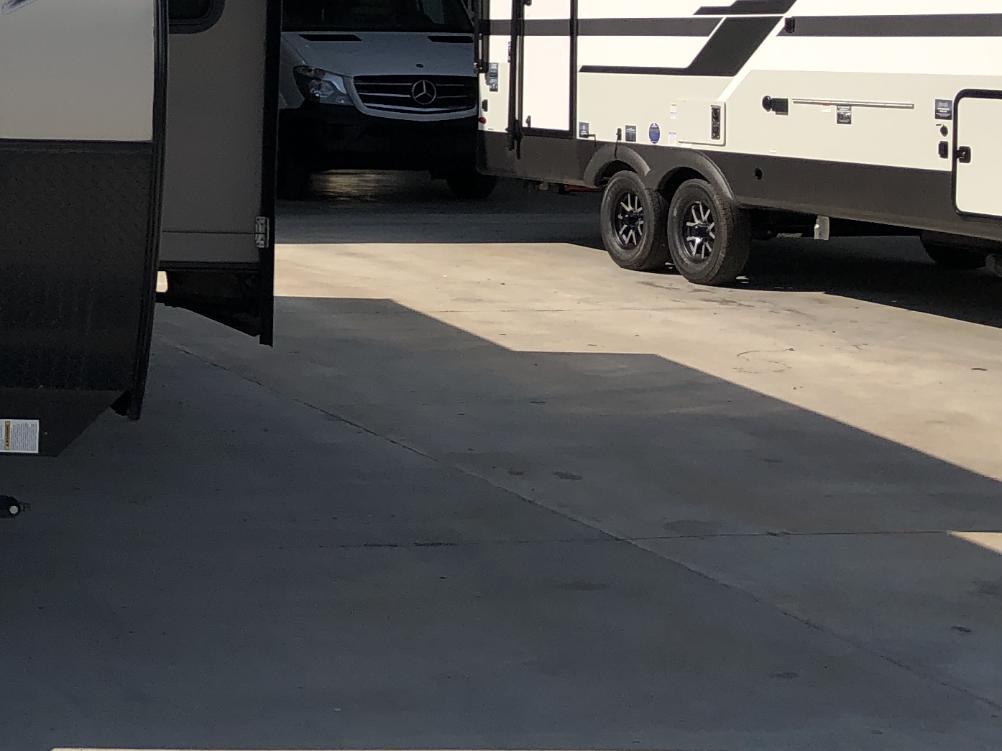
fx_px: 2344
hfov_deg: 21.8
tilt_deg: -1.9
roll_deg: -0.5
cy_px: 49
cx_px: -293
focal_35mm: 81
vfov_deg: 17.9
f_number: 1.8
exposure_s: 1/2404
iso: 20
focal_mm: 3.99
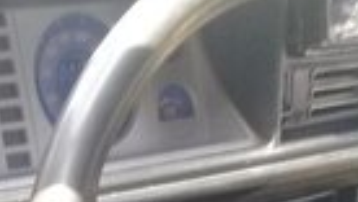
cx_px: 44
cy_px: 515
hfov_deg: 17.5
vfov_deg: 8.9
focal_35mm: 121
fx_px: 1150
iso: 64
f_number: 2.2
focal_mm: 3.3
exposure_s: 1/50
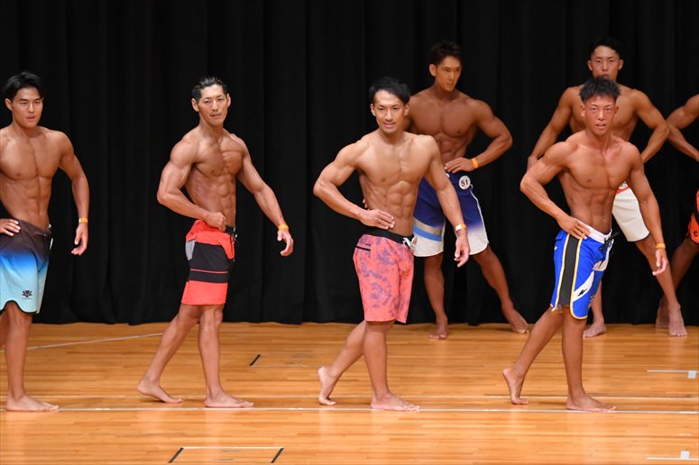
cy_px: 232
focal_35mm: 225
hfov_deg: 9.2
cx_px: 350
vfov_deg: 6.1
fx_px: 4367
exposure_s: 1/400
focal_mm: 150
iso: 4000
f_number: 5.6
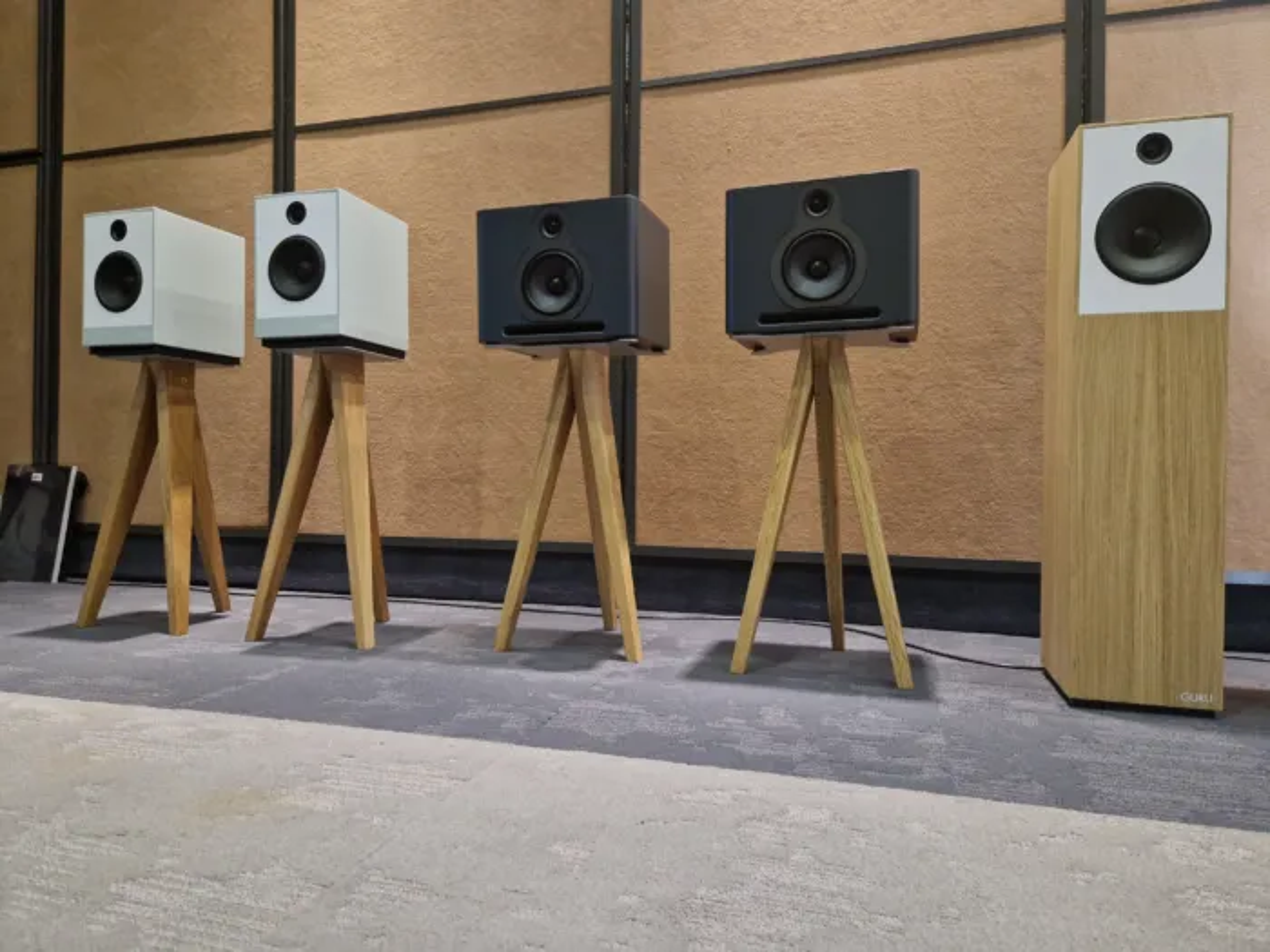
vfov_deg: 58.9
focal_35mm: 23
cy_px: 476
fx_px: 844
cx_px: 635
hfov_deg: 73.9
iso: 640
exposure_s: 1/25
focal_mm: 5.4
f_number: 1.8
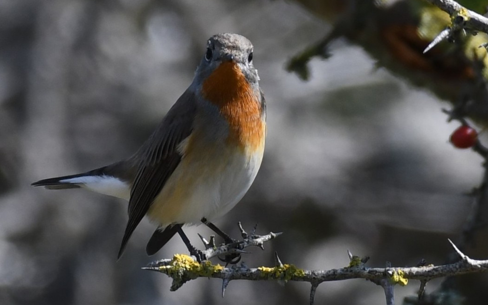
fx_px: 10199
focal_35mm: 767
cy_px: 155
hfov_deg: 2.7
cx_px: 244
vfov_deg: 1.7
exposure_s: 1/1000
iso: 400
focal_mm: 500
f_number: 6.3
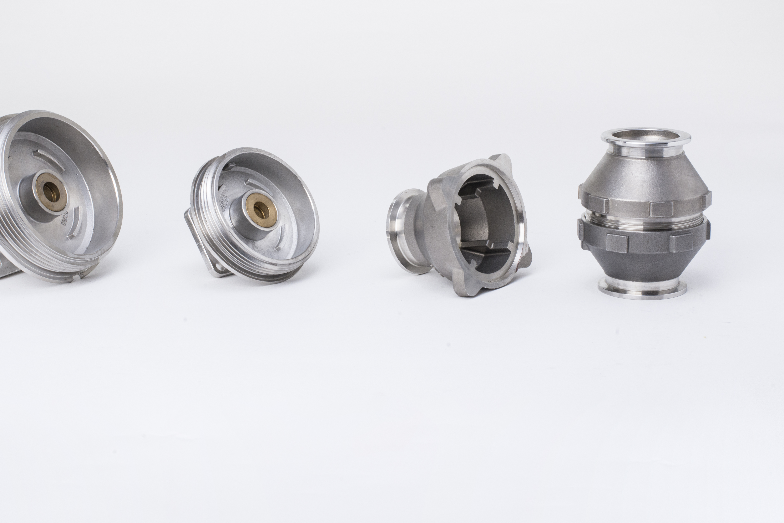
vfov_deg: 19.7
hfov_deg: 29.2
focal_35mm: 69
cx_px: 393
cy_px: 179
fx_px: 1503
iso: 320
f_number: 16
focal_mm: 50
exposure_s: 1/80
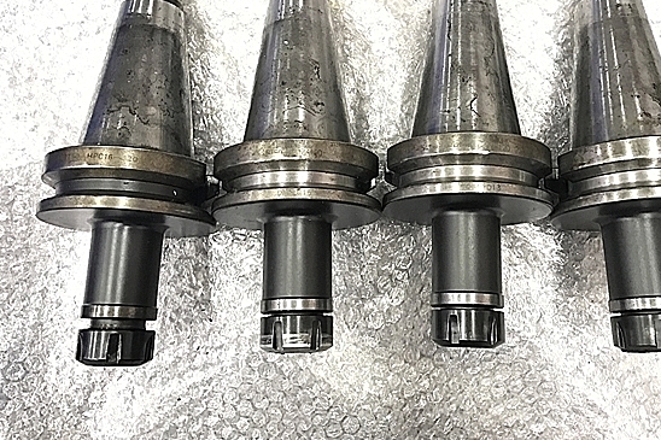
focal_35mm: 34
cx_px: 367
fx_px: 624
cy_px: 186
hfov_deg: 55.7
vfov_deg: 38.8
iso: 64
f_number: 1.8
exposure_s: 1/15
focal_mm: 3.99
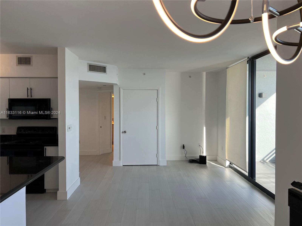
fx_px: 227
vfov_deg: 53.1
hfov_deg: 67.3
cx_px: 151
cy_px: 113
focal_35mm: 26
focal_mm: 5.7
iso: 50
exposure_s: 1/163
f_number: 1.5
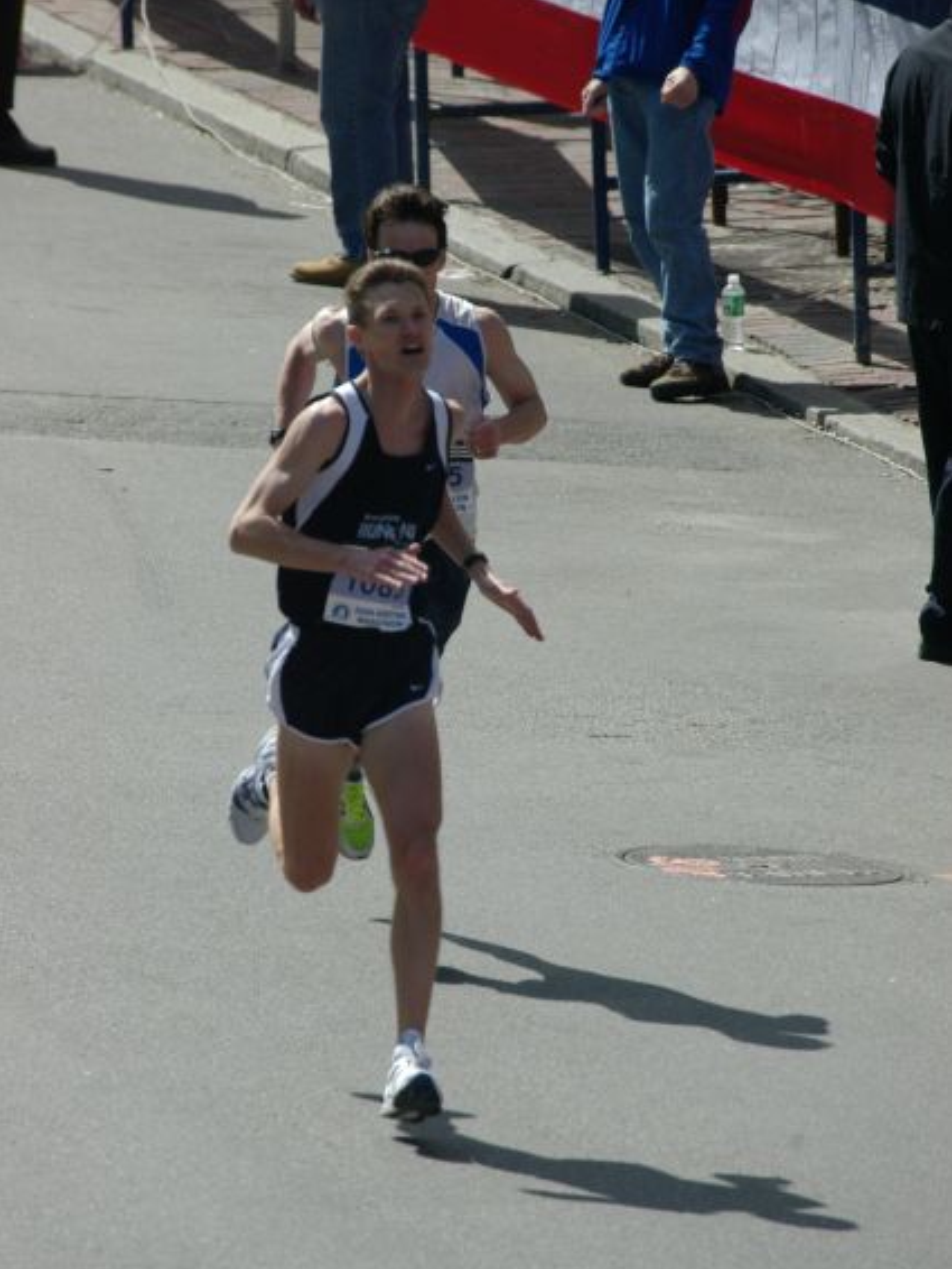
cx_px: 476
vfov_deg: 2.9
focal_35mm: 685
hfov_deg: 2.2
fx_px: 25099
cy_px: 641
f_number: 9
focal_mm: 420
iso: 400
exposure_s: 1/800
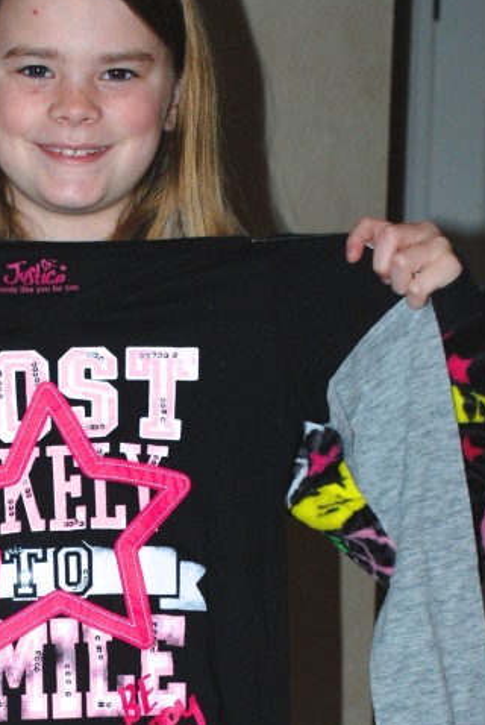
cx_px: 9
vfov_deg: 13.6
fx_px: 3022
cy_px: 597
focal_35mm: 150
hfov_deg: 9.1
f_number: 4.5
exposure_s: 1/60
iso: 200
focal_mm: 40
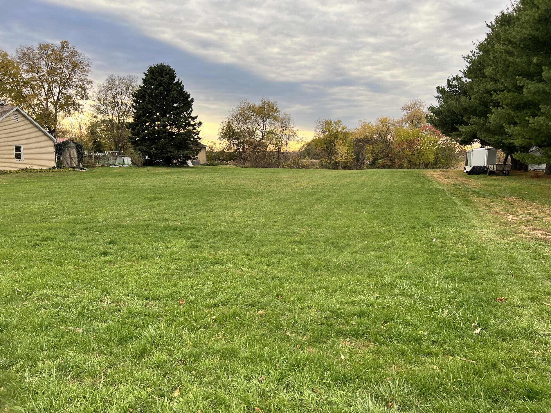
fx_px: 414
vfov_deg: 53.1
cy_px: 206
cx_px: 276
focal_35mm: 26
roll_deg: -0.1
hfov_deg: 67.3
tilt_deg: -6.8
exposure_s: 1/387
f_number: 1.5
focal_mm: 5.7
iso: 50
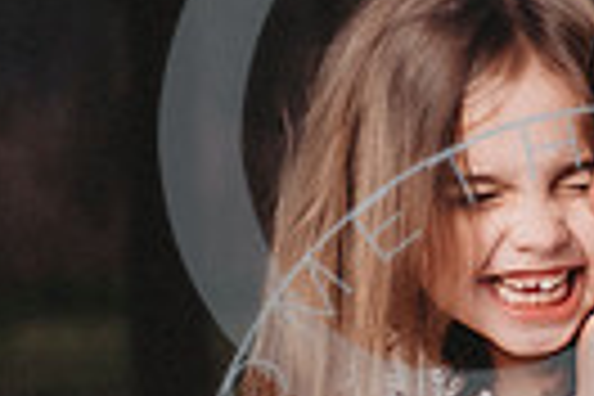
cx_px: 873
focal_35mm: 229
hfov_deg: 8.8
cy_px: 187
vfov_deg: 6.0
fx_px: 3778
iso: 100
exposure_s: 1/250
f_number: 2.8
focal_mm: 52
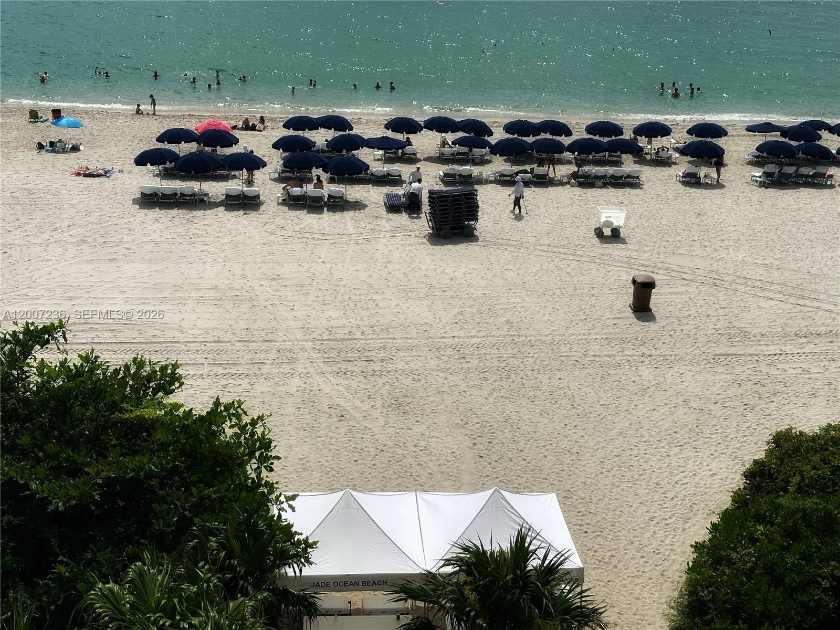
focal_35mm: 48
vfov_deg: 30.3
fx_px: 1165
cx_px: 420
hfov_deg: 39.7
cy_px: 315
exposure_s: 1/9804
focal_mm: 6.86
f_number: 1.78
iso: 64
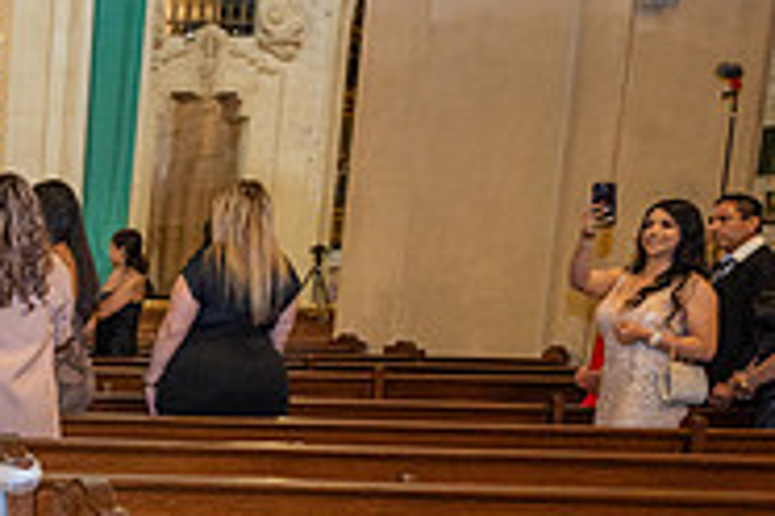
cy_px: 489
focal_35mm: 75
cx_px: -383
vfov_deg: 17.8
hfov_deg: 22.3
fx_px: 1614
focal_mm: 24
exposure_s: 1/125
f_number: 2.8
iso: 800
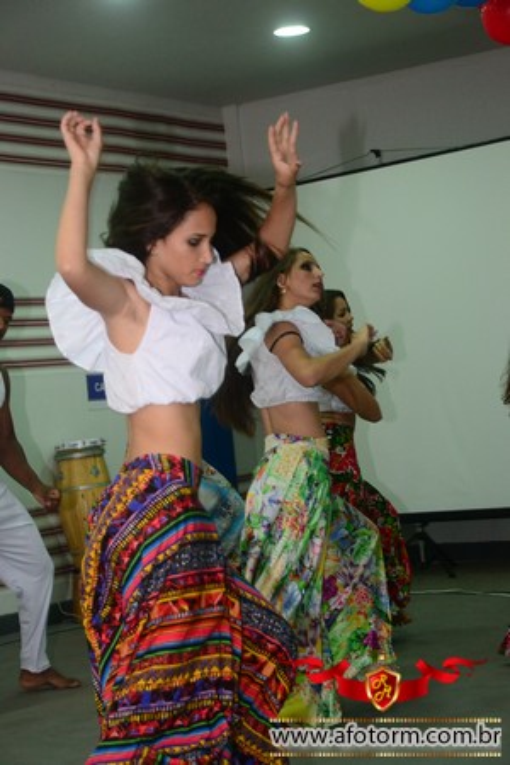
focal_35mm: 78
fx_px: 1657
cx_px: 255
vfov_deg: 26.0
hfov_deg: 17.5
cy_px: 382
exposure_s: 1/125
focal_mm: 52
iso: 1600
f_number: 5
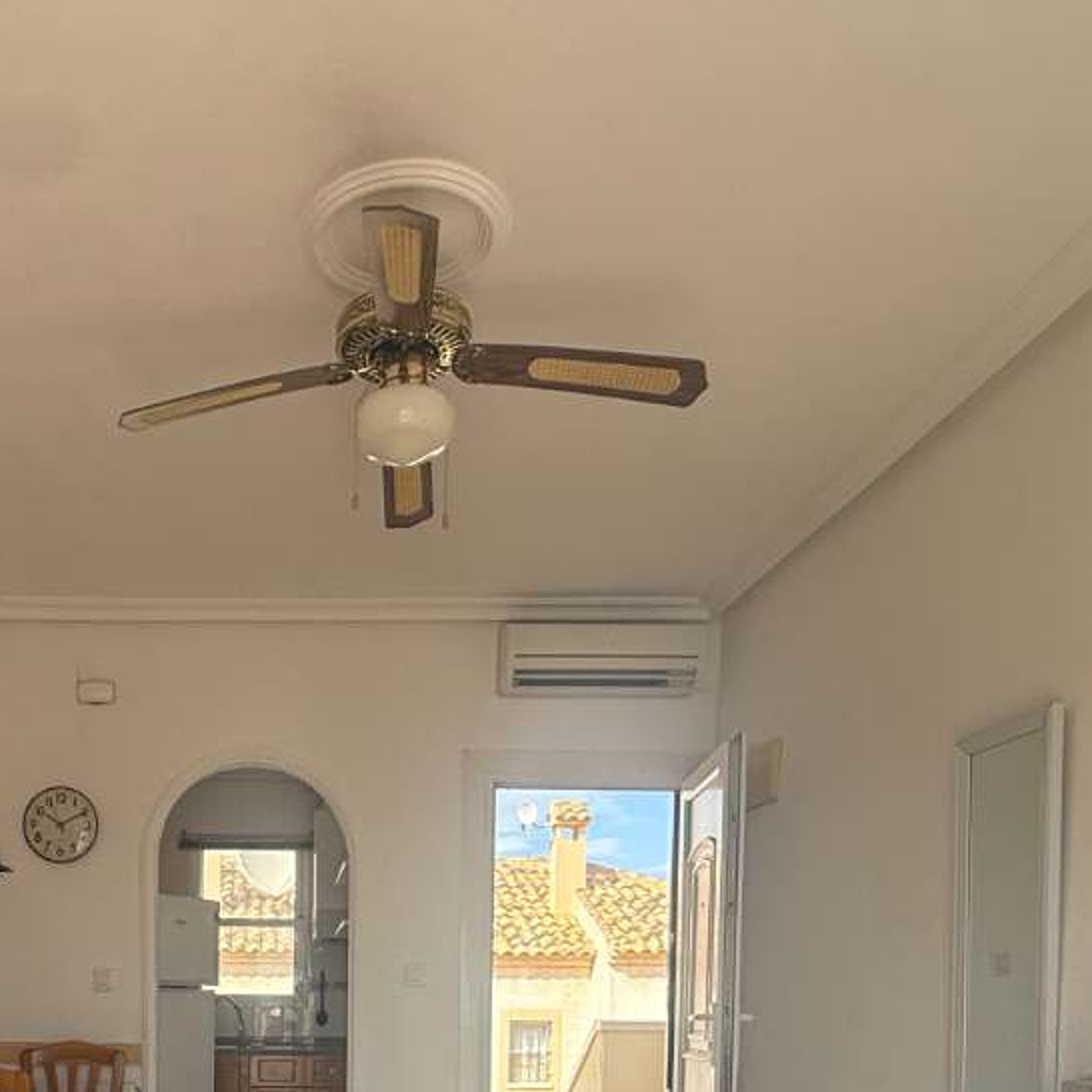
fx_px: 1213
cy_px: 1083
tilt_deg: -3.7
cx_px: 278
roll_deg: -0.4
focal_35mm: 34
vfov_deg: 42.2
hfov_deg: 46.8
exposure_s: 1/486
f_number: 2.2
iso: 64
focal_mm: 2.22
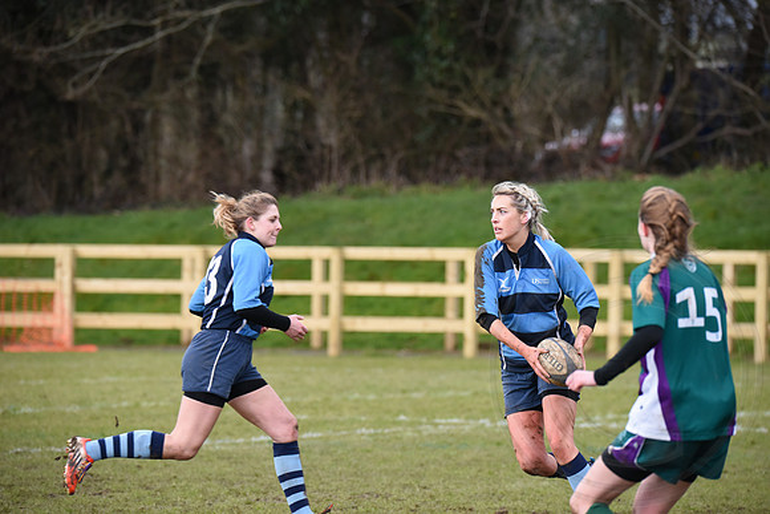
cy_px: 257
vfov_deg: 4.0
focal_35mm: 340
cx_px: 385
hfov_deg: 6.1
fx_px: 7274
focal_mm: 340
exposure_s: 1/1250
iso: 2000
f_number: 8
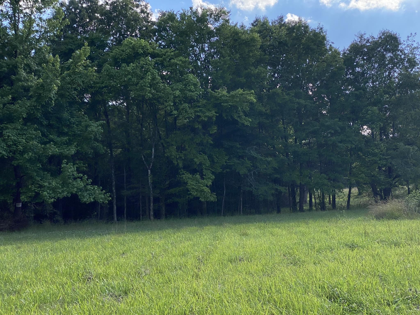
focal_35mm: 52
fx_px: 631
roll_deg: +0.9
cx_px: 210
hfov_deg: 36.8
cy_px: 158
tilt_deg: +2.3
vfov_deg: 28.0
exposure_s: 1/1332
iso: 20
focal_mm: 6
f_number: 2
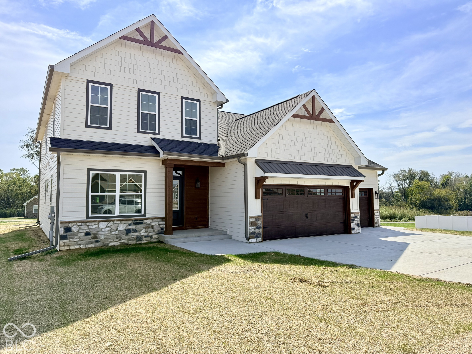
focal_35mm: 24
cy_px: 177
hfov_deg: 71.6
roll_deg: +0.6
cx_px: 236
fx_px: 327
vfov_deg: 56.8
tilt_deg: +5.6
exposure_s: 1/5319
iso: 100
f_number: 1.78
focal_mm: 6.76
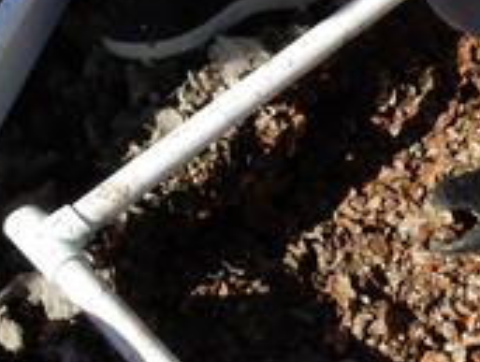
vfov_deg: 25.7
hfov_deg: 32.6
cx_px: 429
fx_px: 778
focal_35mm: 56
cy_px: 289
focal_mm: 4.3
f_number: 4.1
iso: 125
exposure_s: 1/800
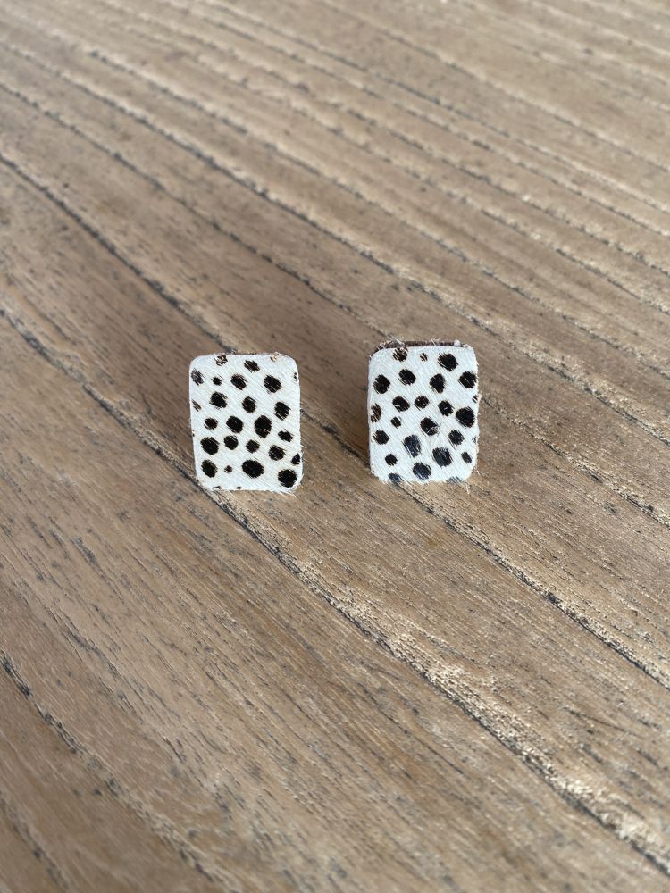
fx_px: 645
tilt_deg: -55.1
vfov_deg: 69.4
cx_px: 335
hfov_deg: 54.9
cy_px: 446
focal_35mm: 25
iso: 80
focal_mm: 4.25
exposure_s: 1/121
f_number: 1.8
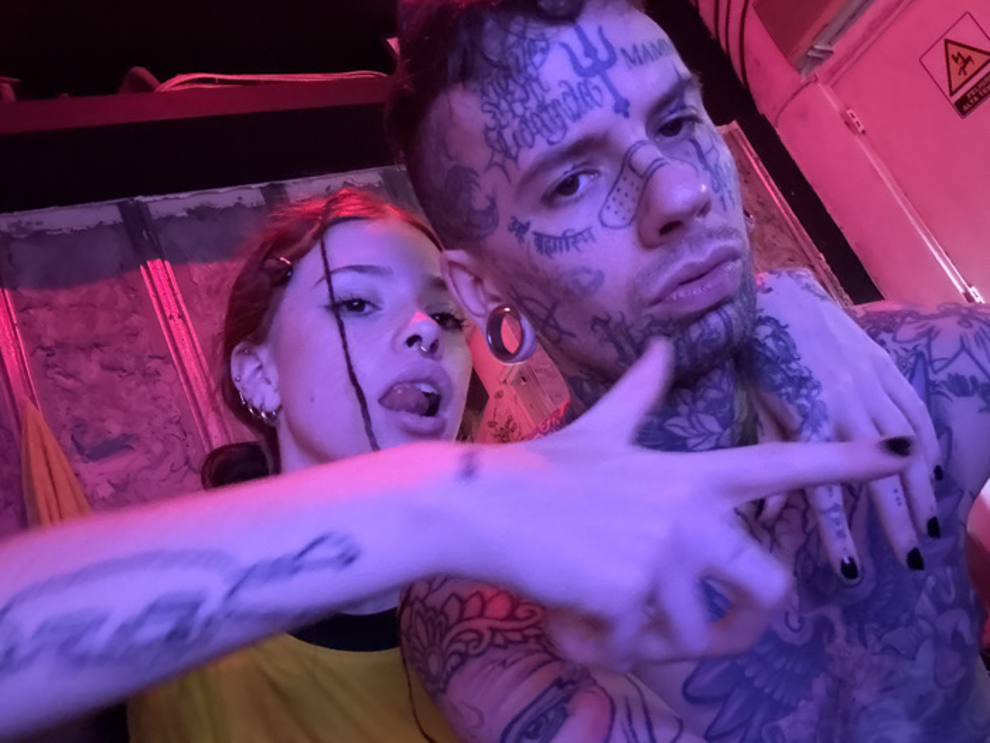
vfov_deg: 46.8
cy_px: 372
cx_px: 495
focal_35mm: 30
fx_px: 858
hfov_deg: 60.0
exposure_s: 1/15
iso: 800
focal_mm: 2.69
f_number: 1.9
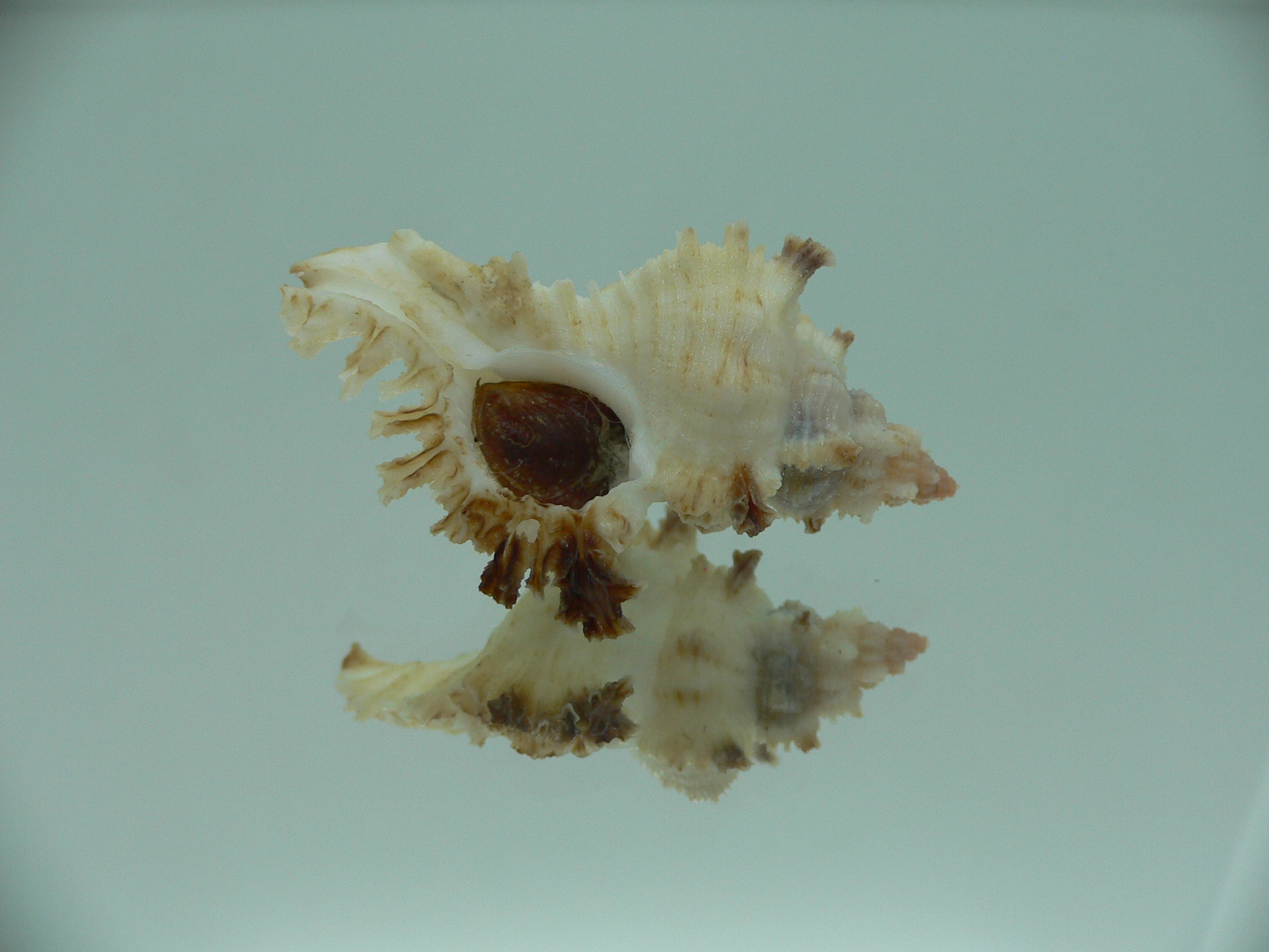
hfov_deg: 52.6
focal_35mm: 35
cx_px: 634
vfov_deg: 40.7
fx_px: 1283
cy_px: 476
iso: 80
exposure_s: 1/60
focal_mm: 4.6
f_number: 2.8
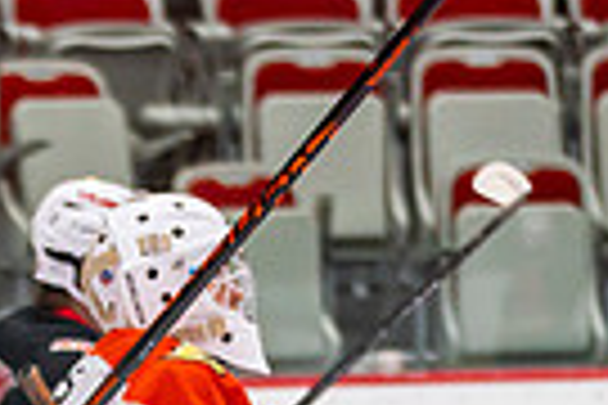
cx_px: -51
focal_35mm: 658
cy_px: 790
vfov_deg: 2.1
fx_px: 11112
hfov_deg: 3.1
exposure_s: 1/640
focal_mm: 123
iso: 800
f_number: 2.8
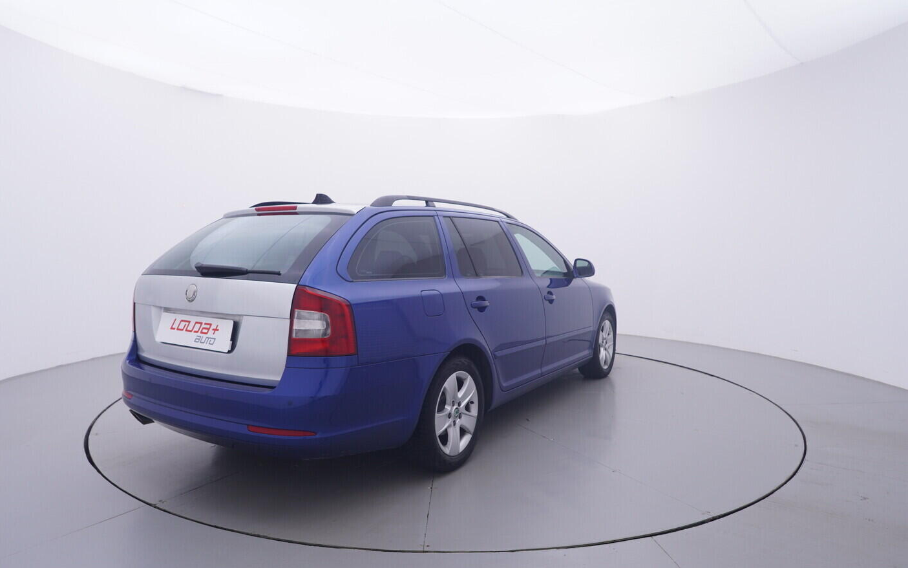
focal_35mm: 24
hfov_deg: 75.9
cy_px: 275
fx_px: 582
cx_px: 443
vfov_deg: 52.0
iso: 200
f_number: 5
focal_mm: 15
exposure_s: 1/80
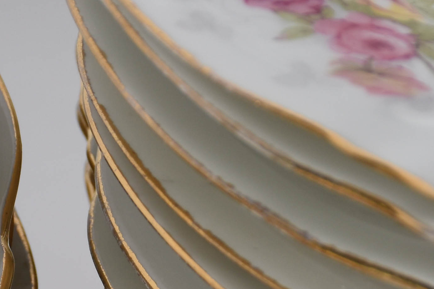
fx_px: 4677
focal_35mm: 388
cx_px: 218
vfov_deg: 3.5
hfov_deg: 5.3
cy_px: 467
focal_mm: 60
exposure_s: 1/60
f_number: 7.1
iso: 160
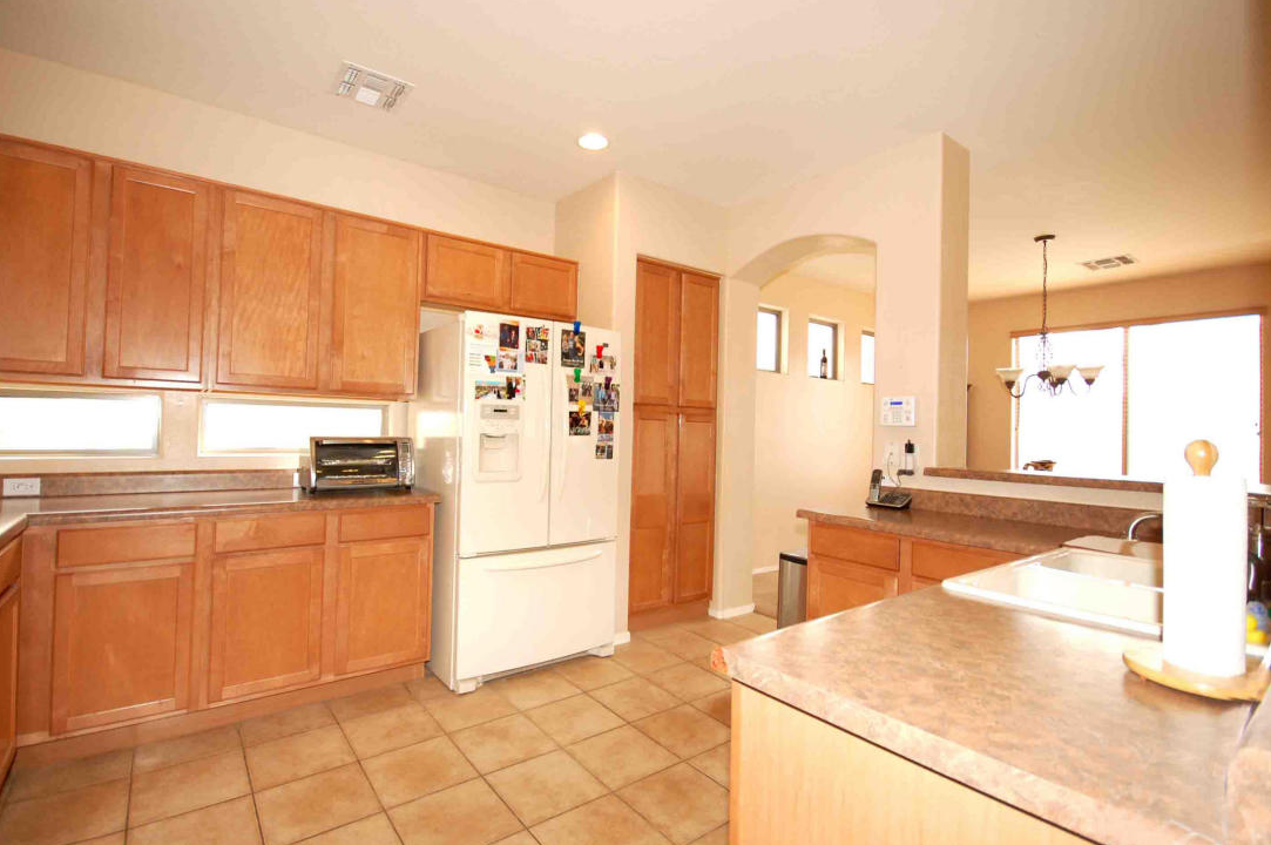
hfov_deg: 96.7
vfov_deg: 73.6
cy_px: 418
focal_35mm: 16
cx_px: 594
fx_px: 564
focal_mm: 10
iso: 400
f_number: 4.5
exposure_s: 1/80
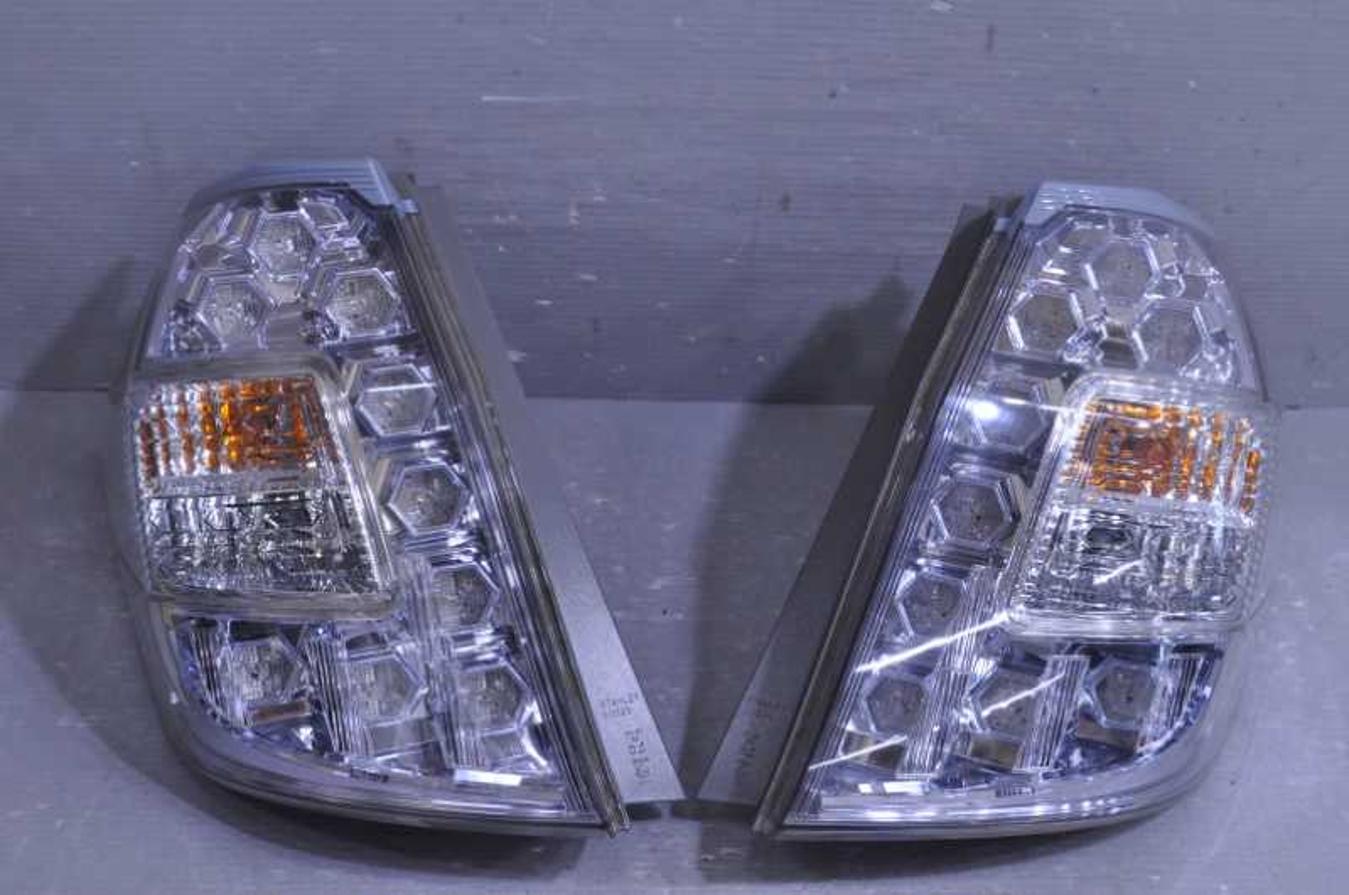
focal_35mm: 48
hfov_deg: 41.2
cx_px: 674
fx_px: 1796
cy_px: 448
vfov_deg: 28.0
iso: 1600
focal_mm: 32
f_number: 6.3
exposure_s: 1/50
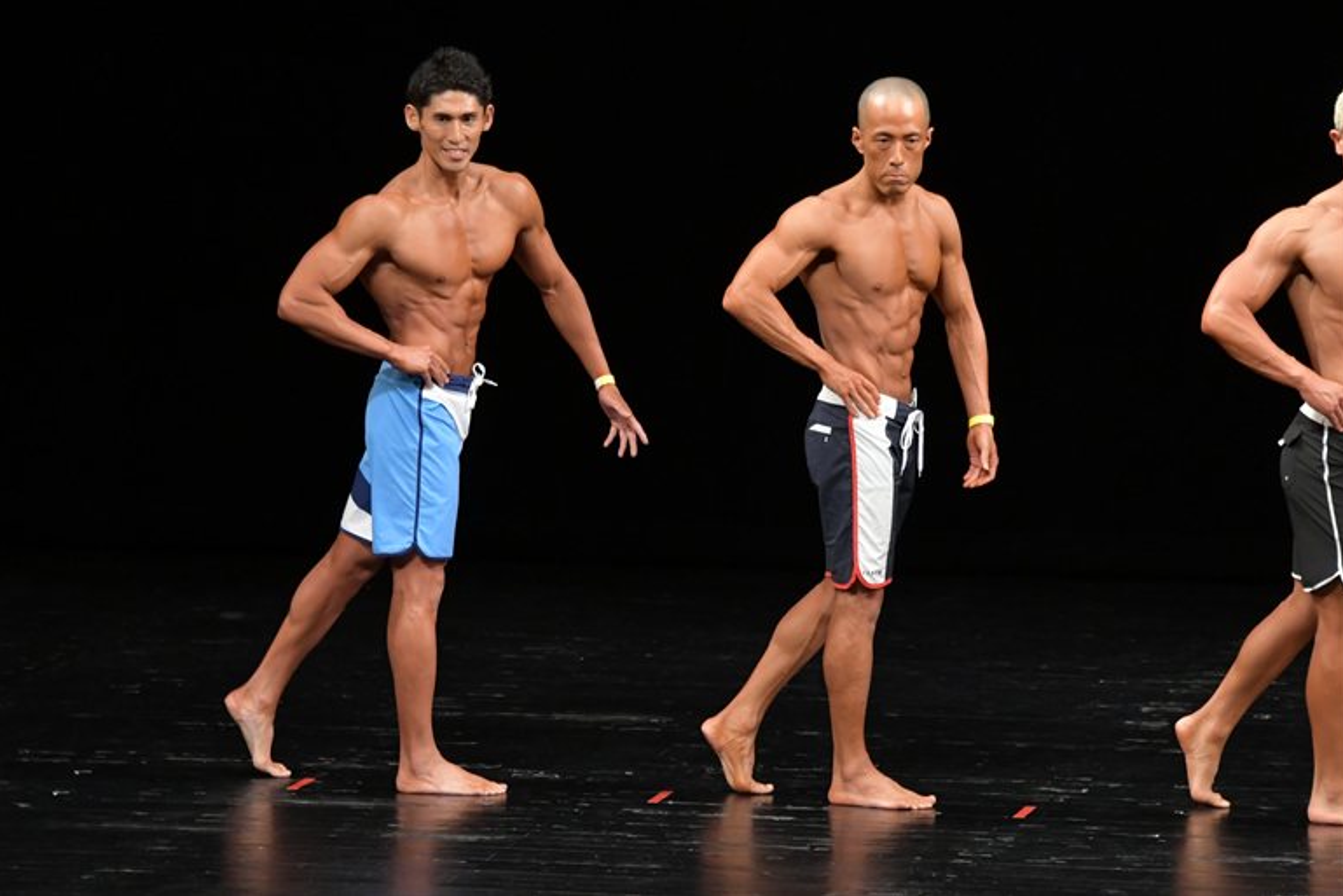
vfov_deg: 5.1
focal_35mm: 272
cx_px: 673
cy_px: 447
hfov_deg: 7.6
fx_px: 10148
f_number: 5.6
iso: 3200
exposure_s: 1/400
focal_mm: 180
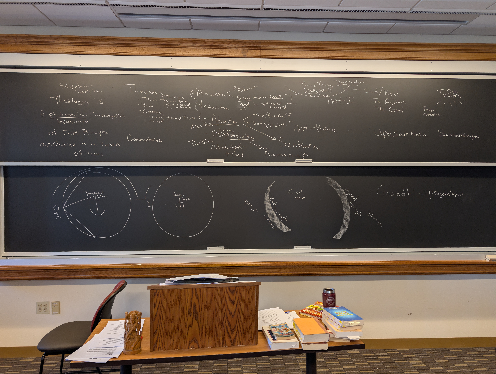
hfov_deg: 71.5
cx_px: 248
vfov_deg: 56.9
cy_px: 187
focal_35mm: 24
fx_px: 344
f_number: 1.68
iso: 62
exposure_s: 1/46.3
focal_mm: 6.9
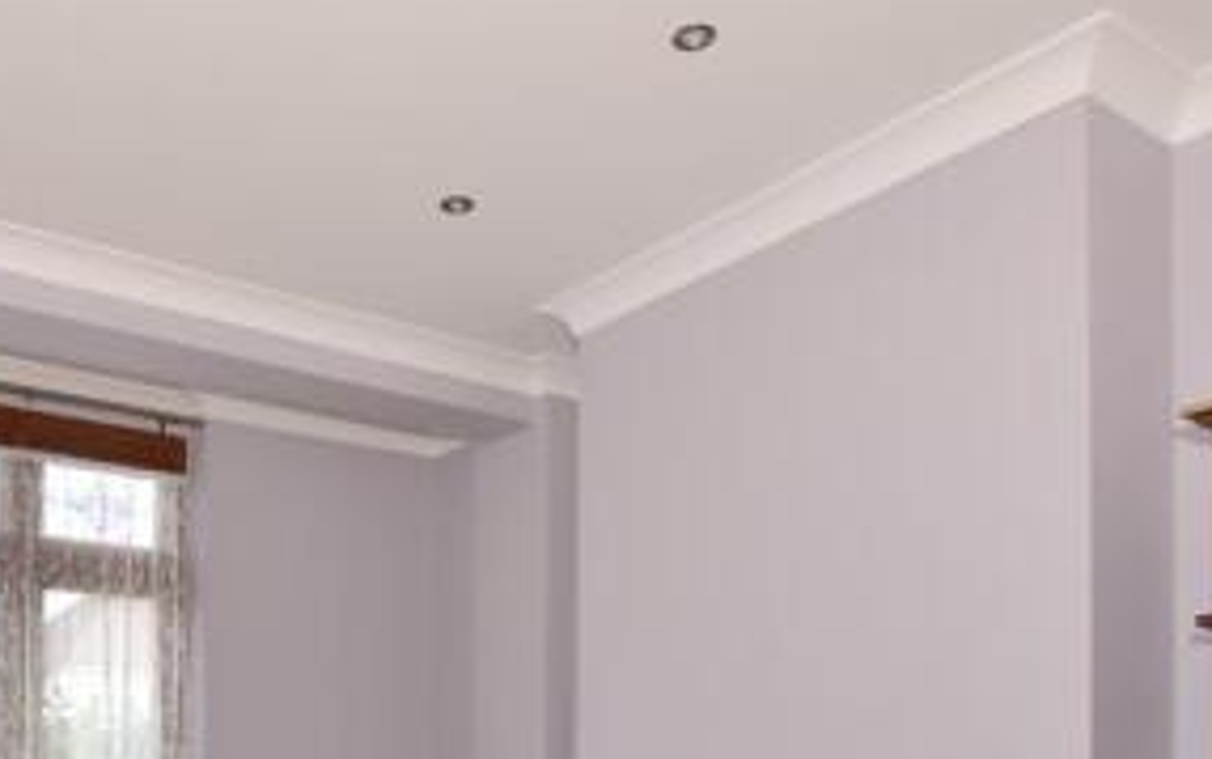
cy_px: 808
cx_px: 314
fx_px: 1157
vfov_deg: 32.5
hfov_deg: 53.0
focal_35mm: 35
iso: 400
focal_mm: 10
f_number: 7.1
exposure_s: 1/80
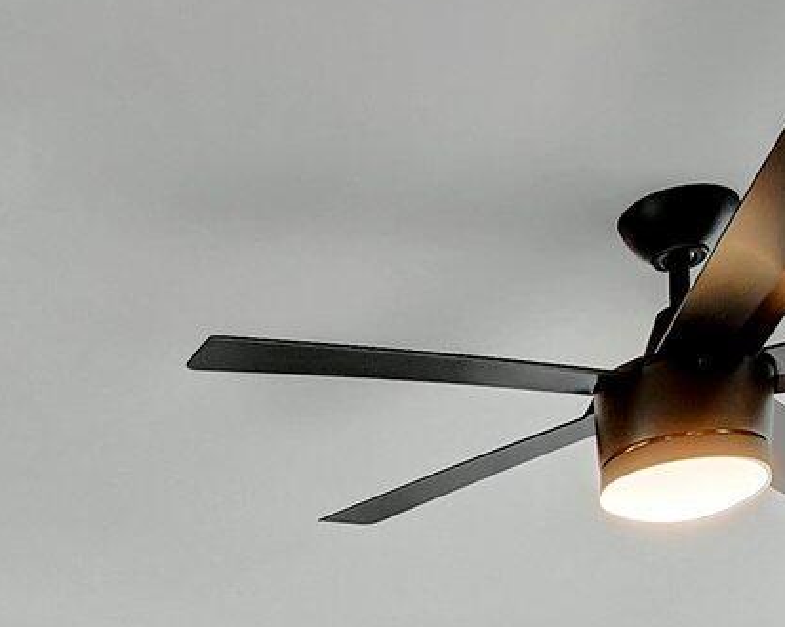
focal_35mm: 70
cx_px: -65
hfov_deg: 25.3
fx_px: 1625
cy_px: 1152
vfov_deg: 17.4
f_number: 8
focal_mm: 10
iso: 1000
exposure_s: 1/13
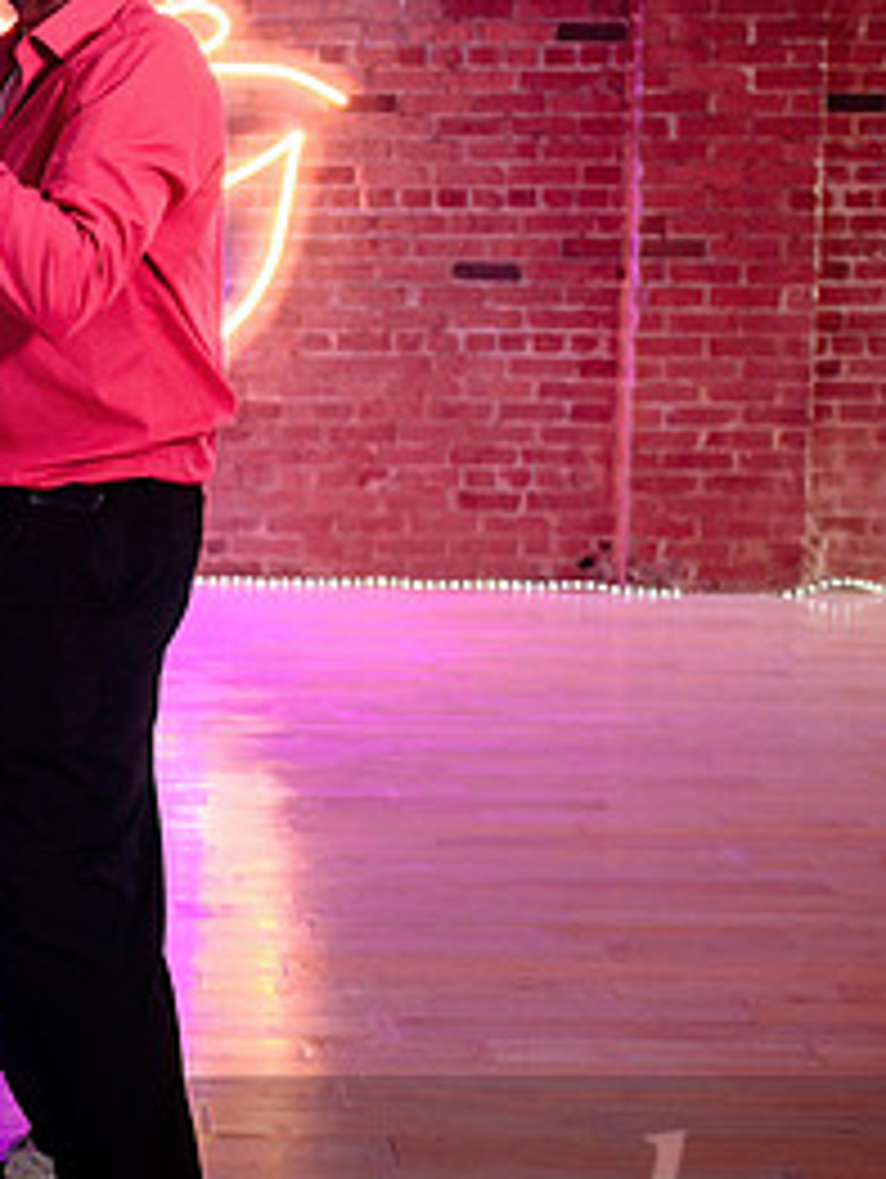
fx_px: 2521
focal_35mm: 74
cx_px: -24
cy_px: 446
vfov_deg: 26.2
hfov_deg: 19.3
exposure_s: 1/200
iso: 1600
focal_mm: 28
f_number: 2
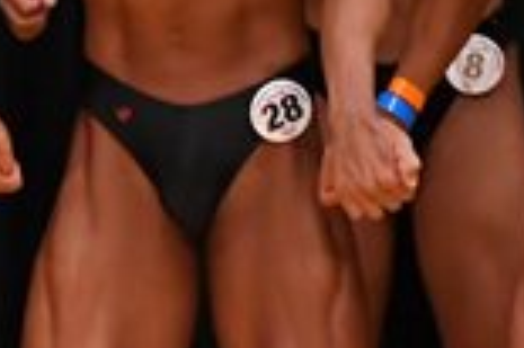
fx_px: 20734
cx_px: 715
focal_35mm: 1426
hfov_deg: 1.4
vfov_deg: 1.0
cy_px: 193
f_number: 5.6
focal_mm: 190
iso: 4000
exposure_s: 1/400
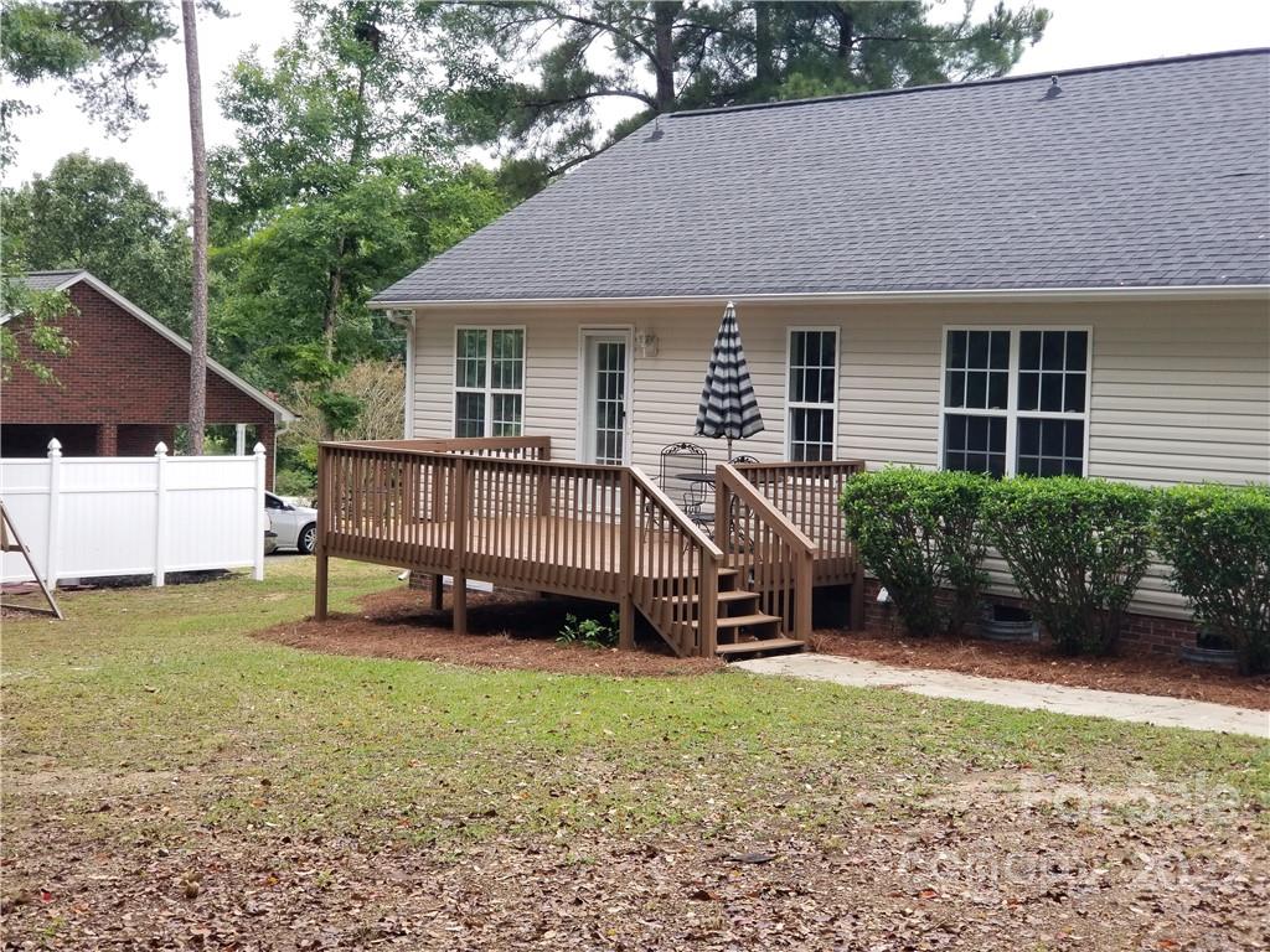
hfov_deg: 36.8
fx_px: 1908
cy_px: 476
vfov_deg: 28.0
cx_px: 635
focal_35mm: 52
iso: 25
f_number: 2.4
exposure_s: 1/163
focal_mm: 6
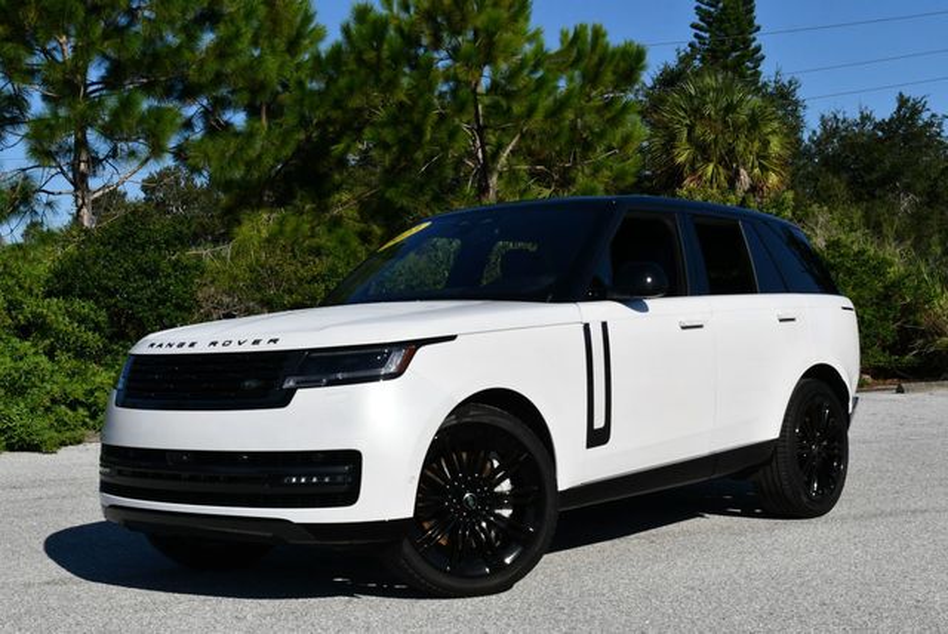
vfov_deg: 26.0
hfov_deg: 38.2
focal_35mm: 52
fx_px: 1371
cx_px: 474
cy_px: 317
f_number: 10
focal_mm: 26
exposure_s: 1/400
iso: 100
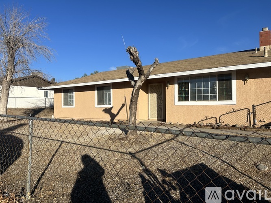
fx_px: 204
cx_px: 136
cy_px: 102
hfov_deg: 67.3
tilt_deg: +0.6
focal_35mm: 26
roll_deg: -0.4
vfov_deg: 53.0
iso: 50
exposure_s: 1/6211
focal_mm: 5.7
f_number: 1.5
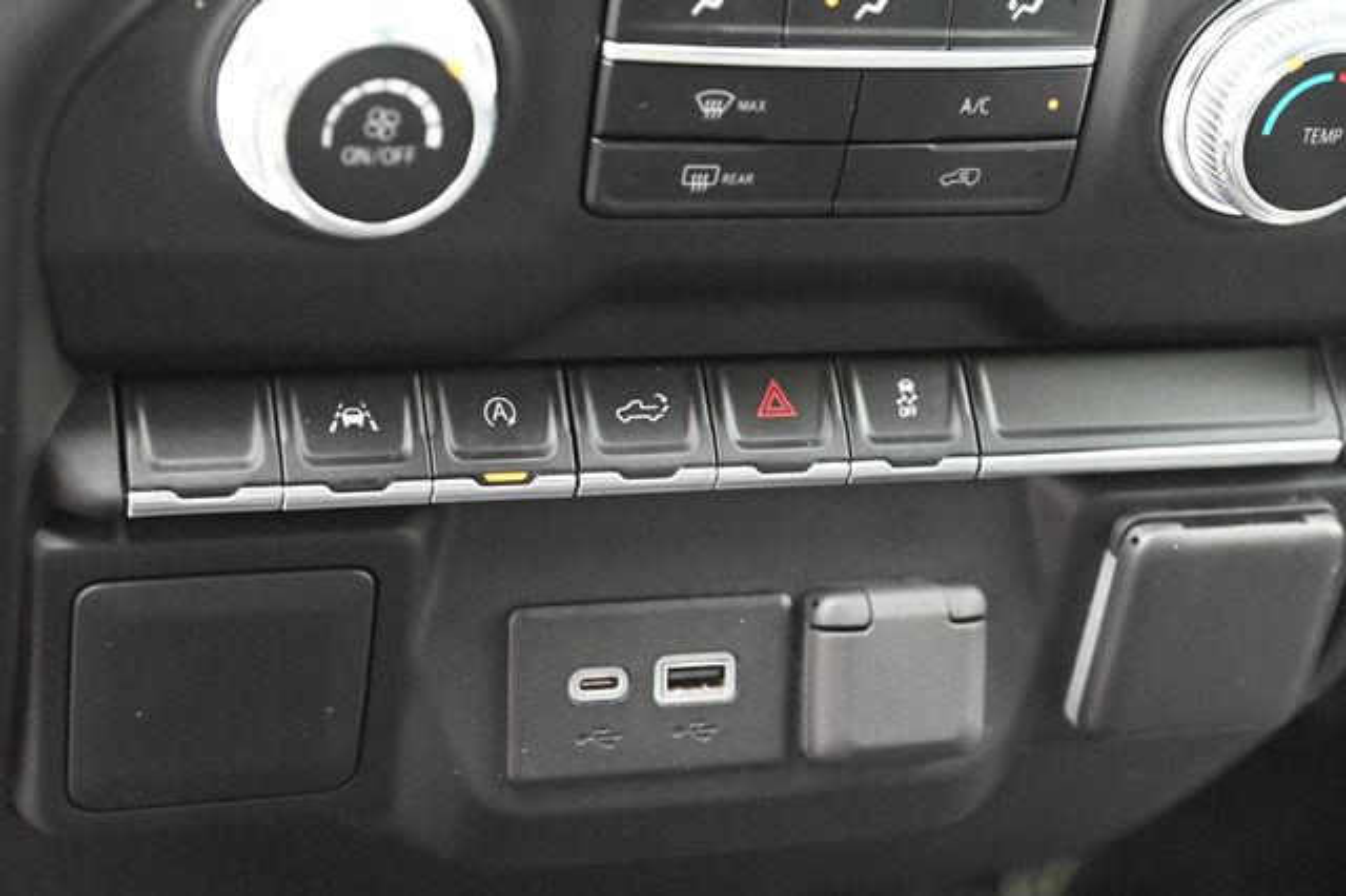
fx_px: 2915
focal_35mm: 78
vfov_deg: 17.5
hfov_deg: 26.0
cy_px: 448
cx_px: 673
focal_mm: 78
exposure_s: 1/60
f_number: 7.1
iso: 20000
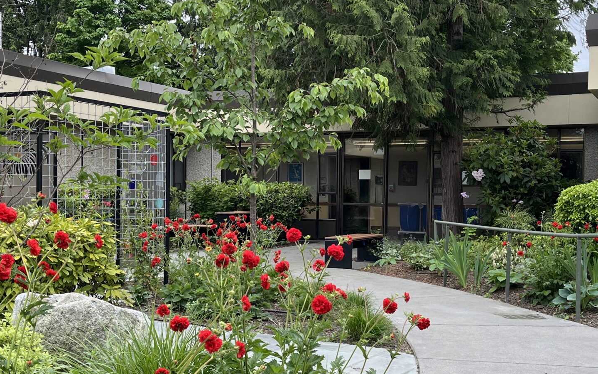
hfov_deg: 41.0
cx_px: 316
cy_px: 231
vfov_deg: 26.3
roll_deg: -0.2
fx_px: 799
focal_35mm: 49
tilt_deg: -1.8
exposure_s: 1/804
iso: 50
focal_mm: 5.1
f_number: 1.6
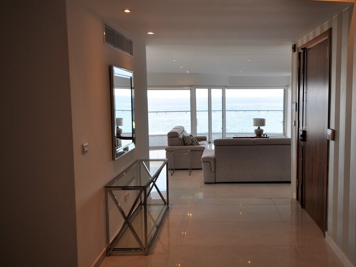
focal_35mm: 29
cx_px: 221
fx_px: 298
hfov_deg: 60.9
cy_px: 119
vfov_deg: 48.1
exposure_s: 1/125
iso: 220
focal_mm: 16
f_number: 5.6
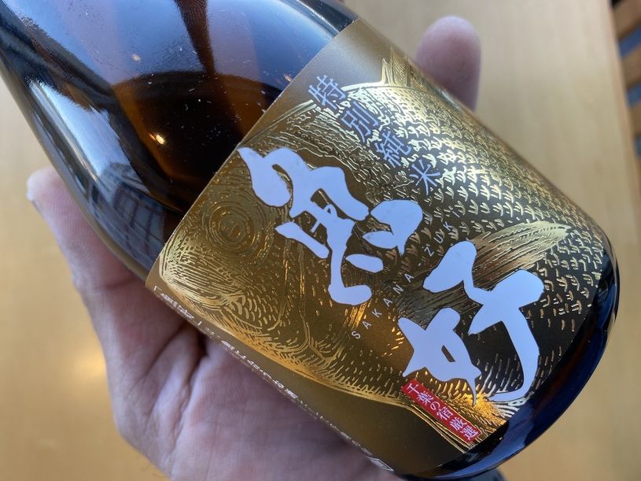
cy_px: 240
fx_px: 481
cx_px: 320
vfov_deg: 53.1
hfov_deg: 67.3
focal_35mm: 26
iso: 50
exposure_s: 1/122
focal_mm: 4.25
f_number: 1.8
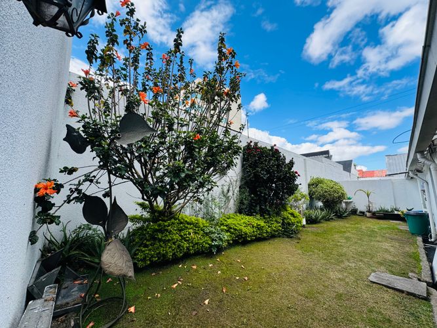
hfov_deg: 102.1
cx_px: 218
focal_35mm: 14
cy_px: 164
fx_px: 177
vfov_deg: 85.7
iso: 40
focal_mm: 2.22
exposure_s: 1/515
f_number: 2.2
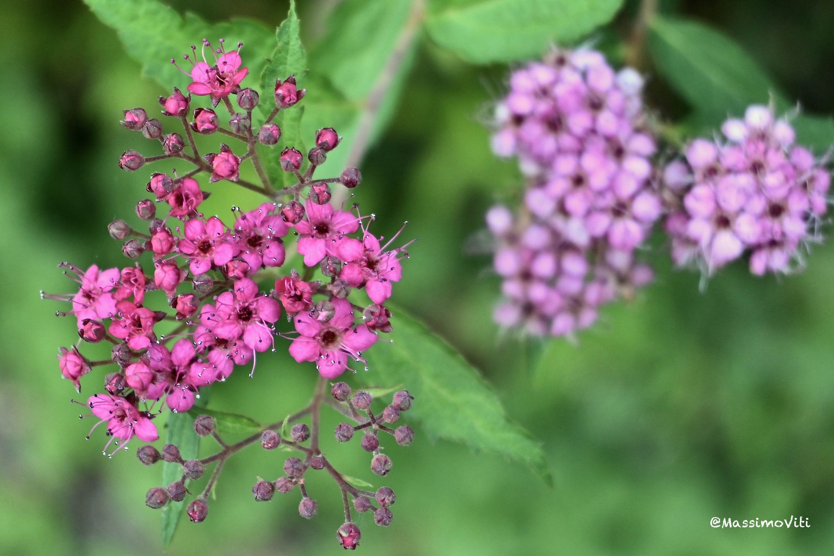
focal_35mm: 75
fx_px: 1737
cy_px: 278
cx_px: 417
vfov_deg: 18.2
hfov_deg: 27.0
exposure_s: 1/160
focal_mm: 50
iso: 360
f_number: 6.3
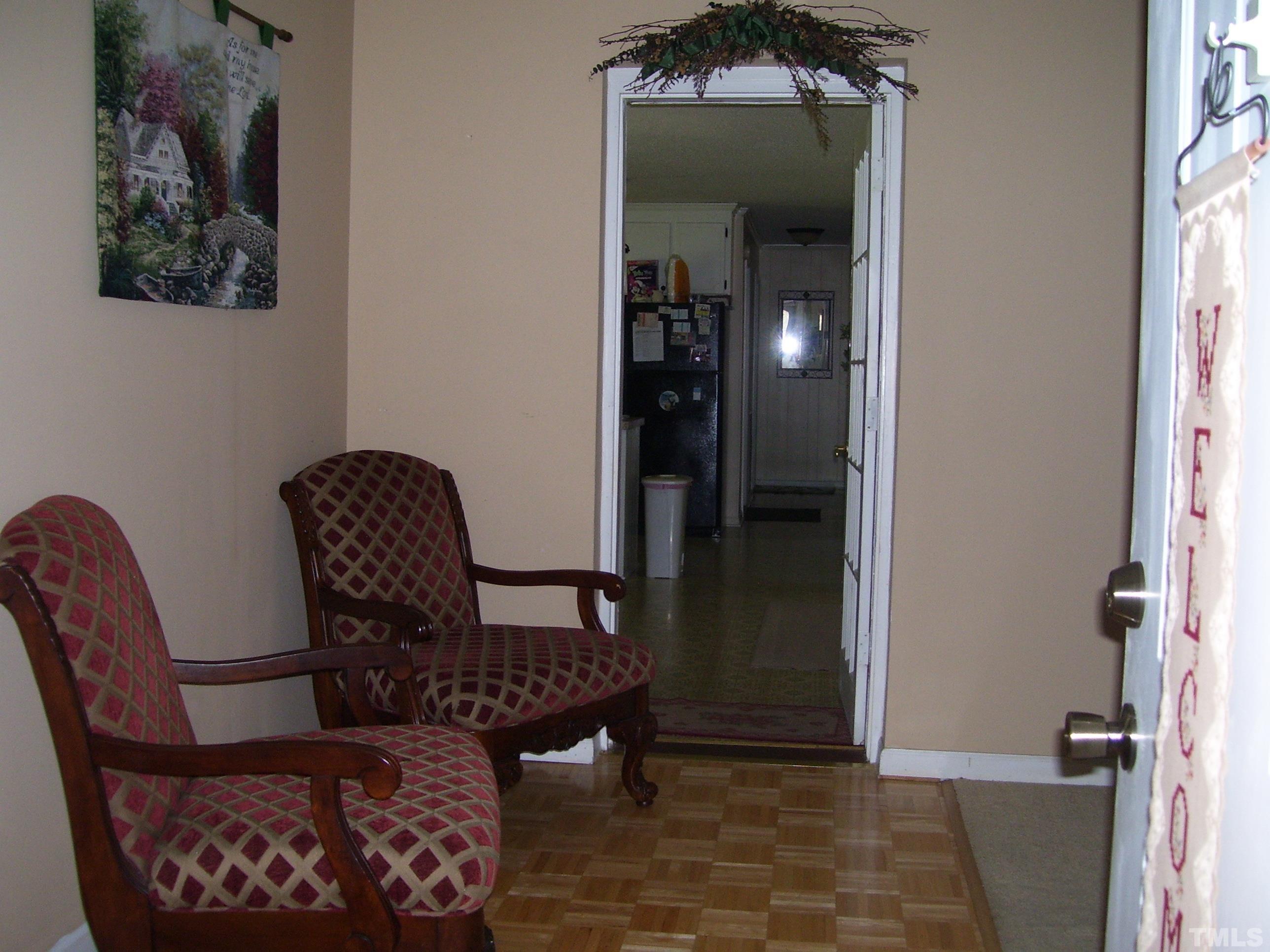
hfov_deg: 50.1
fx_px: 1357
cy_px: 476
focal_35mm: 37
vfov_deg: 38.7
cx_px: 635
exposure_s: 1/60
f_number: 2.7
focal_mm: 6
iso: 125
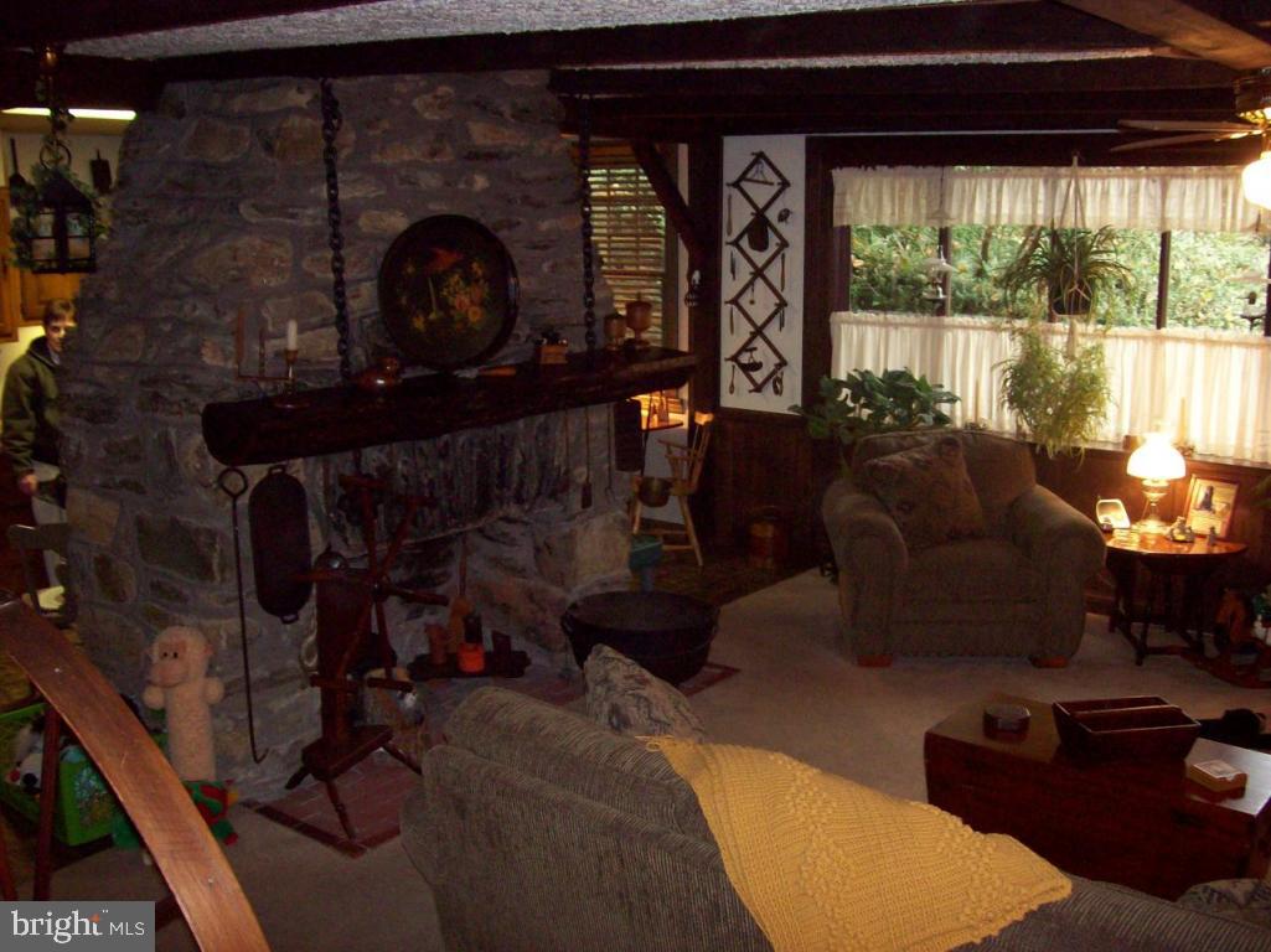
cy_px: 476
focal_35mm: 36
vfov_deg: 39.6
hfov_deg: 51.4
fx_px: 1321
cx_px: 636
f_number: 2.7
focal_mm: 6
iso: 140
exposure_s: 1/16
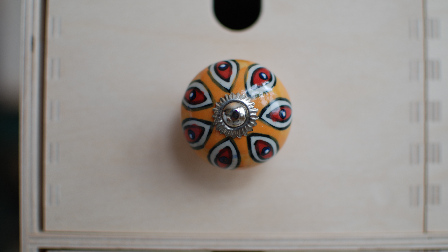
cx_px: 233
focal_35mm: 59
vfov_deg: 20.5
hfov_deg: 35.7
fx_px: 696
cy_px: 122
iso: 100
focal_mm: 35
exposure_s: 1/100
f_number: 1.8
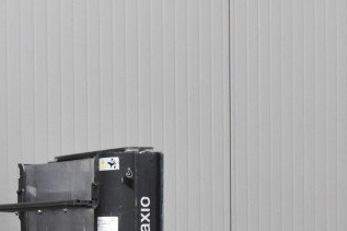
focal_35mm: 142
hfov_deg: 14.4
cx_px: 63
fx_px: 1367
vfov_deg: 9.4
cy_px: 348
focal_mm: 25
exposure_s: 1/30
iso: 1600
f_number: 5
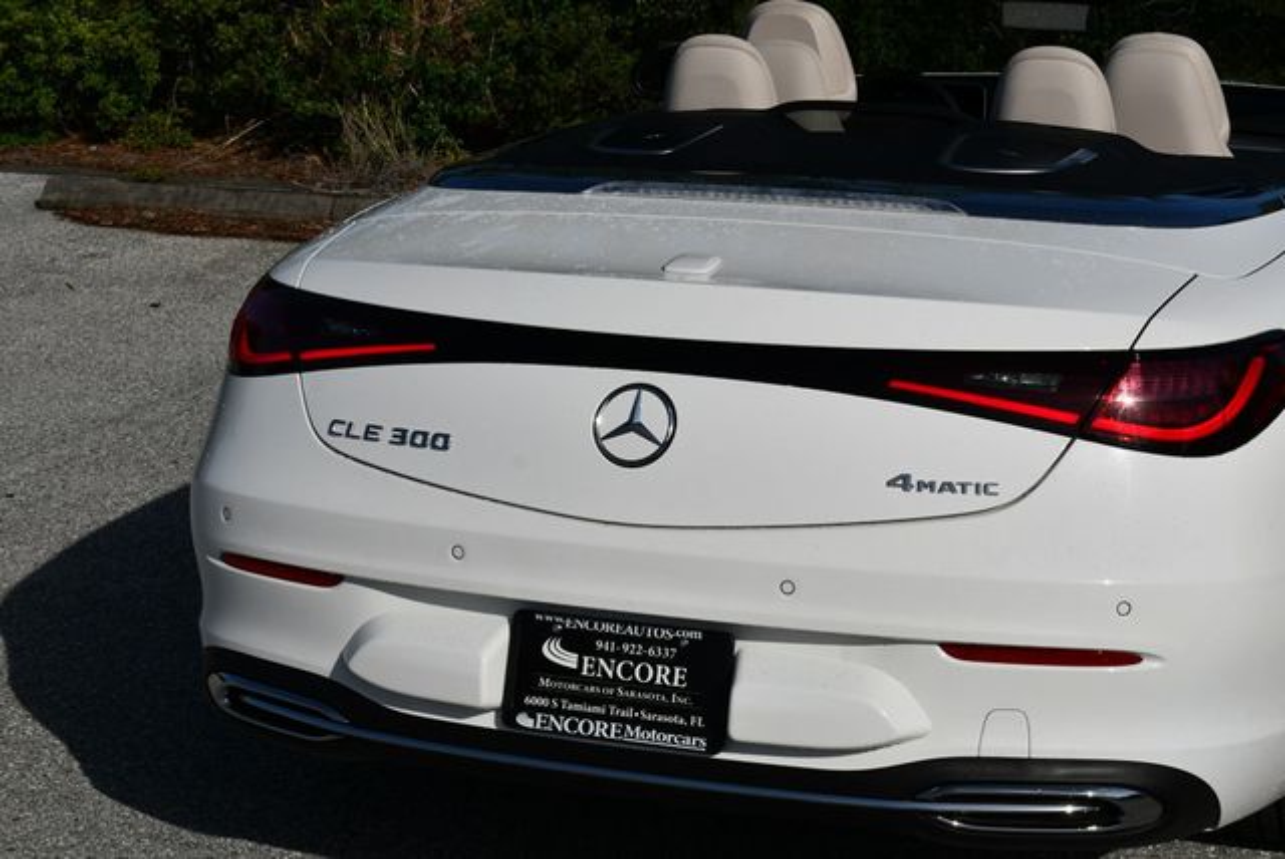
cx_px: 642
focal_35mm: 72
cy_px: 430
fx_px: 2572
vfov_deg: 19.0
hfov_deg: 28.0
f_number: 11
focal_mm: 36
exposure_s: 1/500
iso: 100
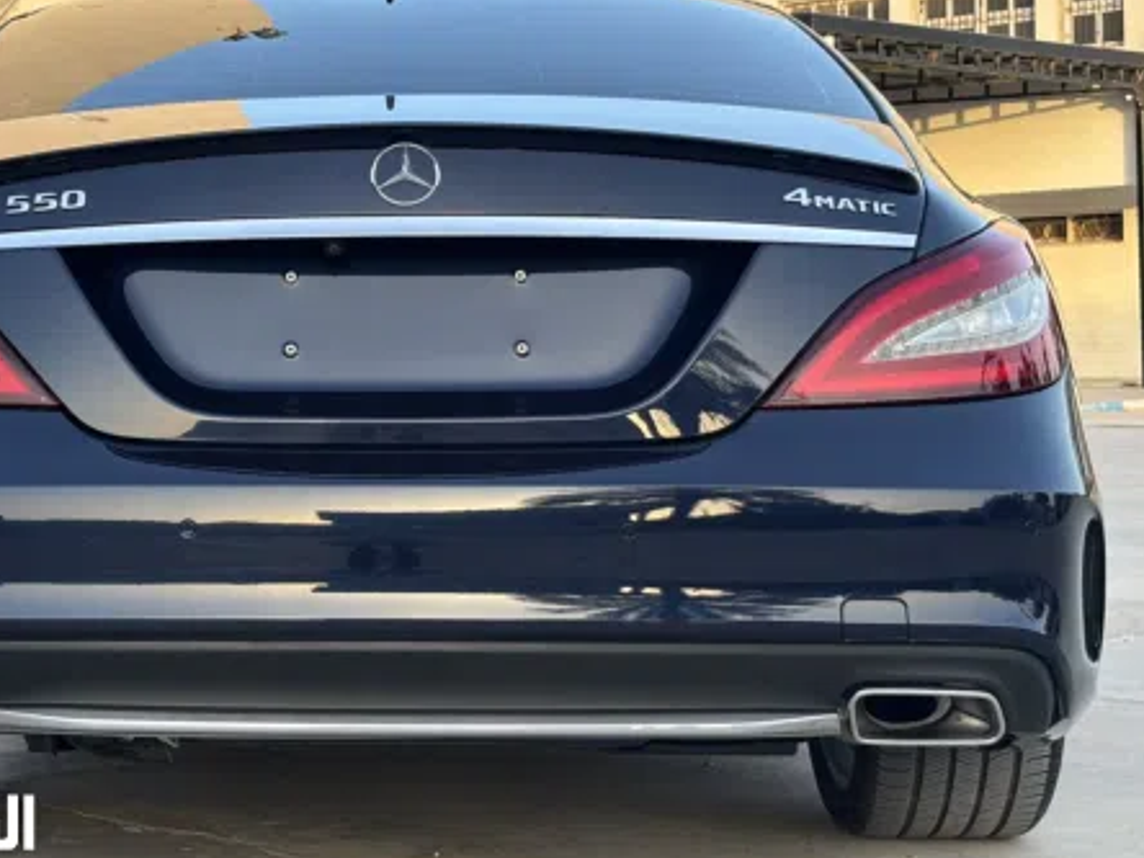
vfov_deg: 19.6
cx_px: 423
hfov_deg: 25.9
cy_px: 423
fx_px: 2479
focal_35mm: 75
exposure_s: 1/198
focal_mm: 5.96
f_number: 1.6
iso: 32
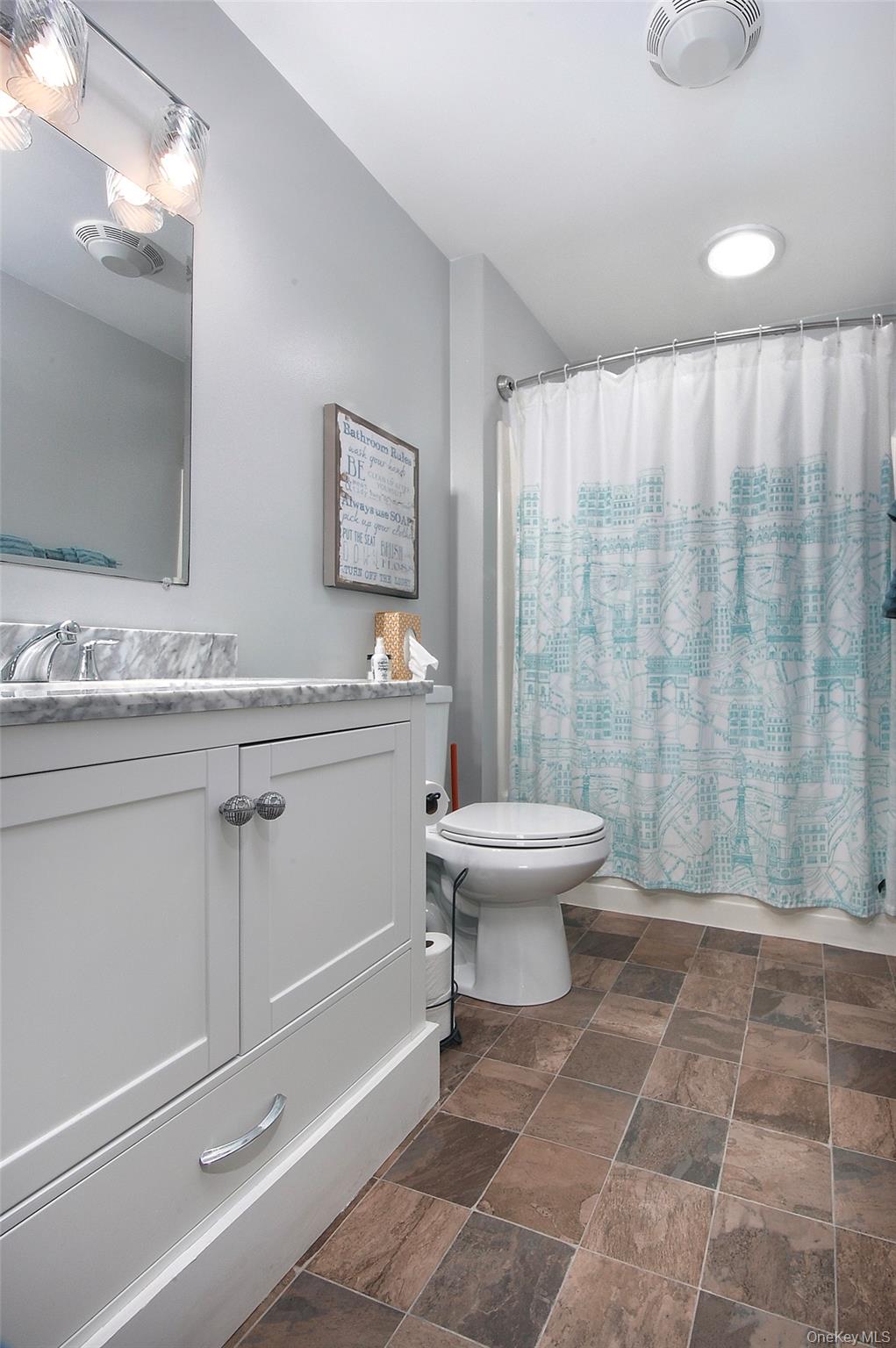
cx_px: 448
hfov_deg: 77.2
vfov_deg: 100.4
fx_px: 561
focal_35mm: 15
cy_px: 674
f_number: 22
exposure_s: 1/80
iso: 400
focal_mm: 10
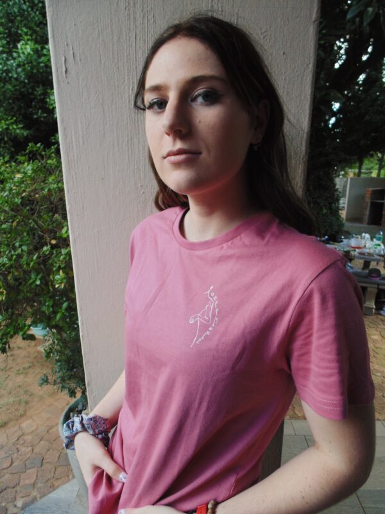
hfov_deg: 61.1
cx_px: 192
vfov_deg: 76.4
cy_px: 257
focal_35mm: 22
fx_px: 326
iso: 80
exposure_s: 1/80
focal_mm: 4
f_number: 3.1
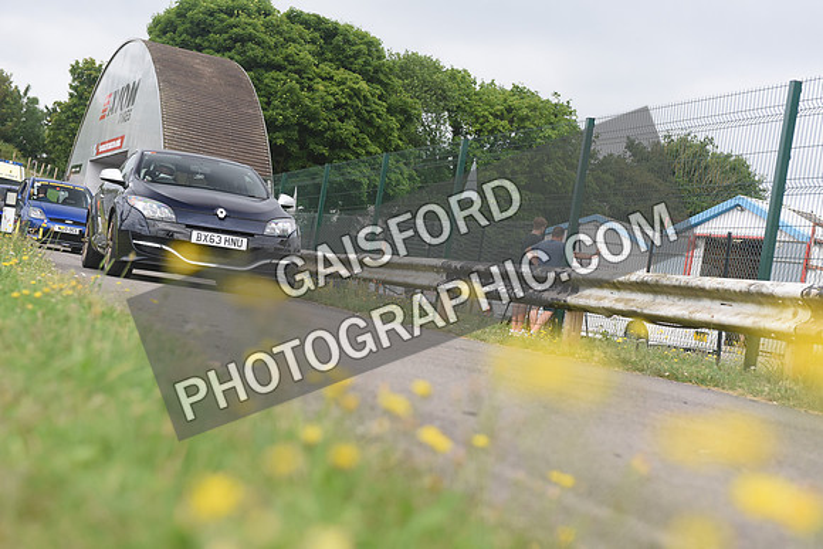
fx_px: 1509
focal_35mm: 66
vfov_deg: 20.6
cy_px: 274
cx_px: 412
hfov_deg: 30.5
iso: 1250
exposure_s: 1/1000
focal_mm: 66
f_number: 5.6
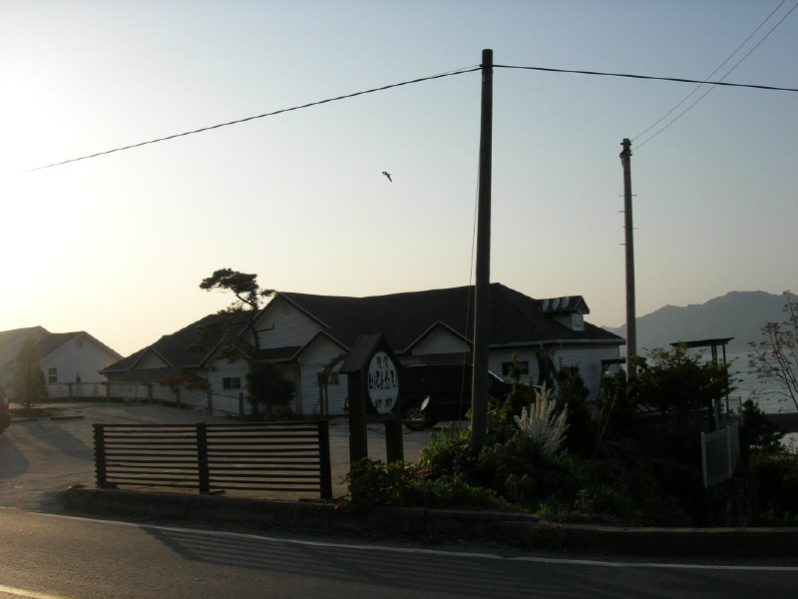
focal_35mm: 38
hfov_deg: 49.0
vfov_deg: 37.7
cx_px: 399
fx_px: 876
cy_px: 300
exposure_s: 1/812
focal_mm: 7.8
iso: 64
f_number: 4.8
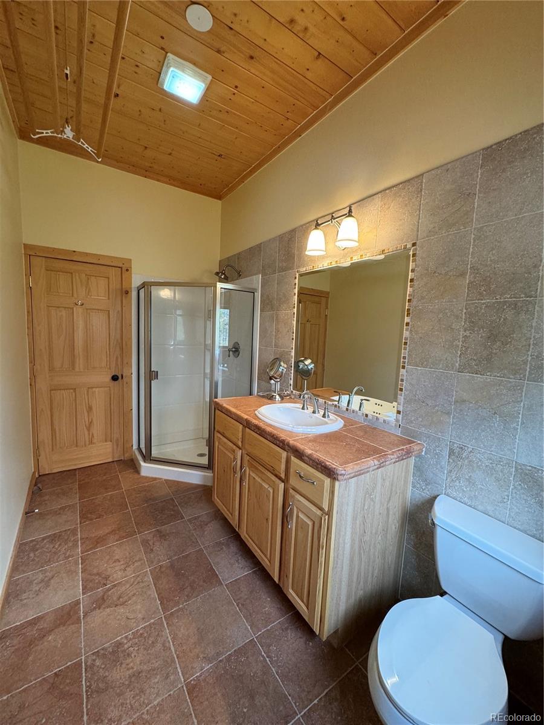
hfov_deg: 85.7
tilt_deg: -5.3
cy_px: 362
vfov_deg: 102.1
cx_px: 272
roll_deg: -2.8
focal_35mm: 14
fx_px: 293
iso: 250
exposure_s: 1/120
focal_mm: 2.22
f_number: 2.2
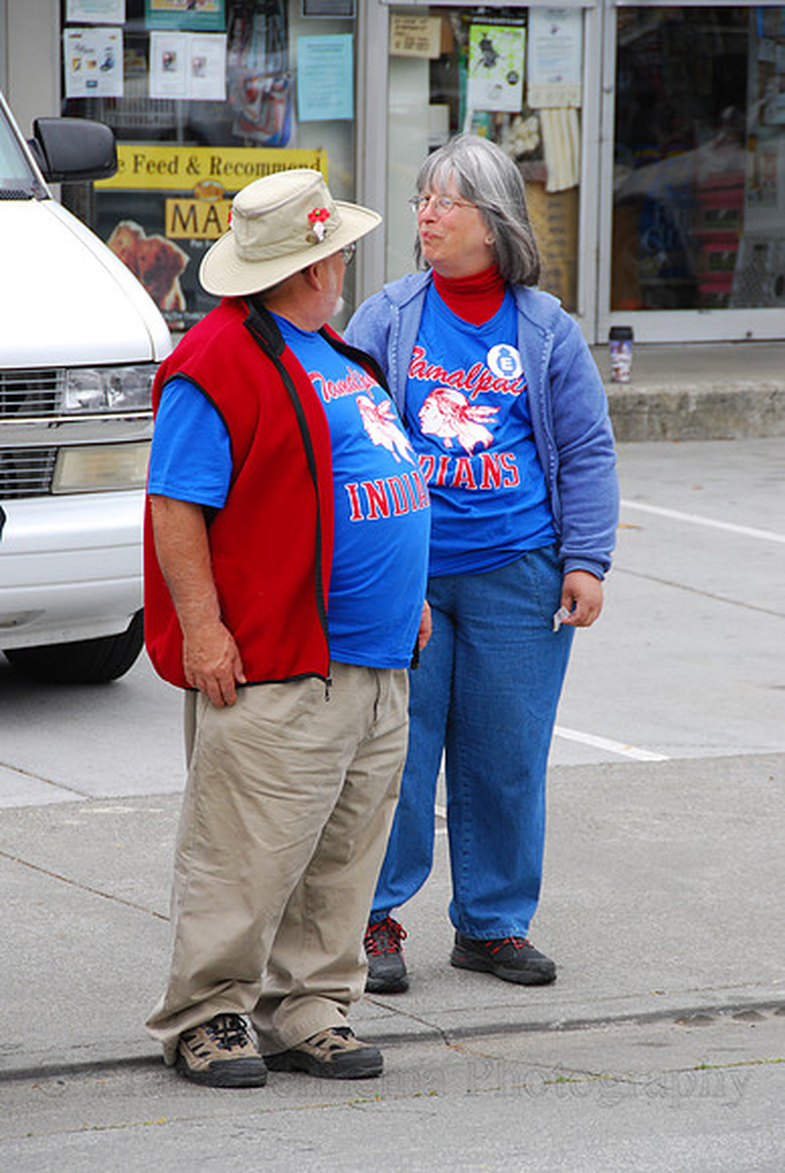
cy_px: 586
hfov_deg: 6.8
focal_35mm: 202
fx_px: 6607
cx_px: 392
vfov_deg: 10.1
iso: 250
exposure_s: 1/180
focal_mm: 135
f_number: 8
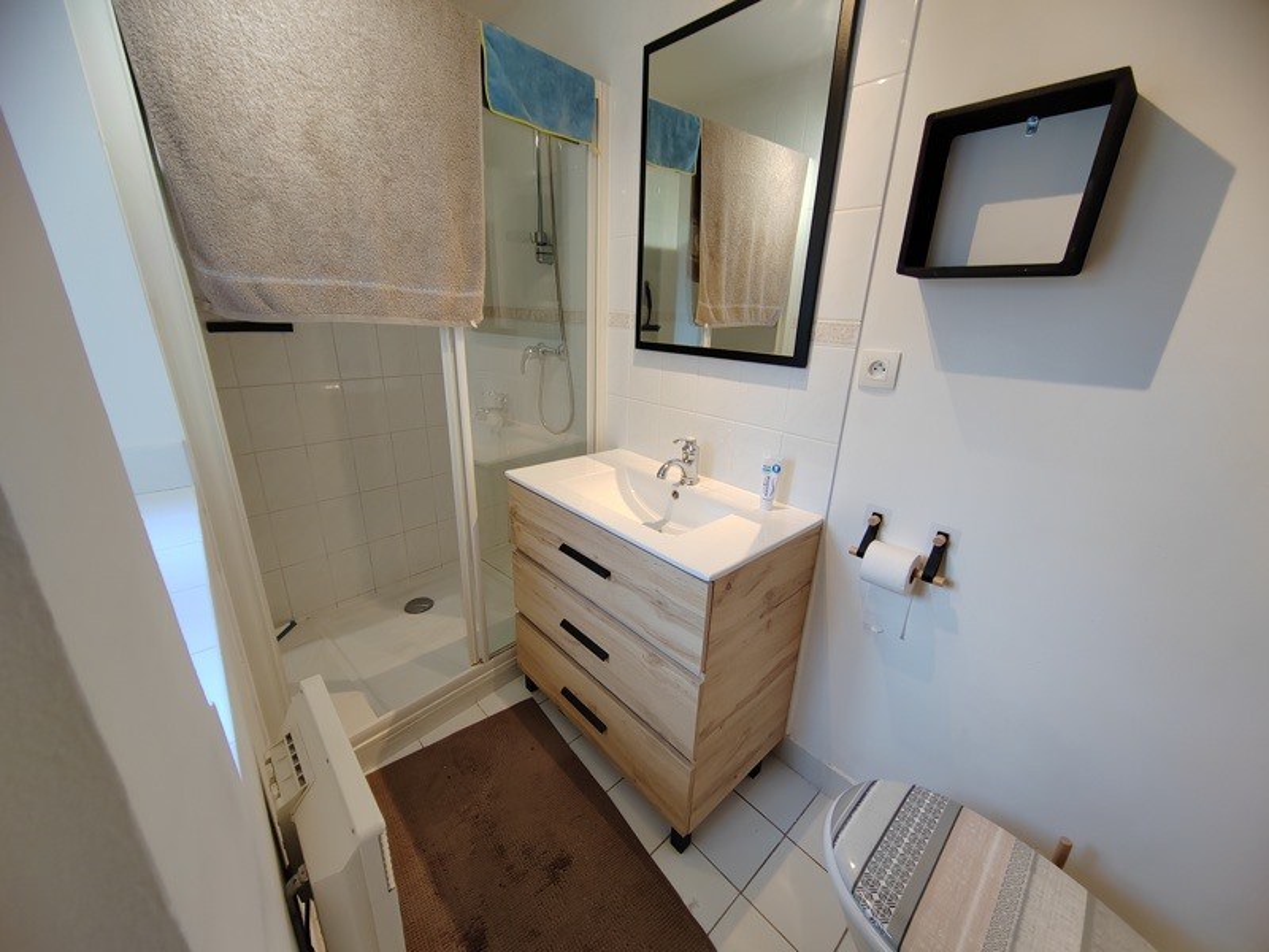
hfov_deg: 106.2
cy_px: 476
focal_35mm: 13
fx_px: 477
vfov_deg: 89.9
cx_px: 634
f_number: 2.2
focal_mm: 2.16
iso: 400
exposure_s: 1/50
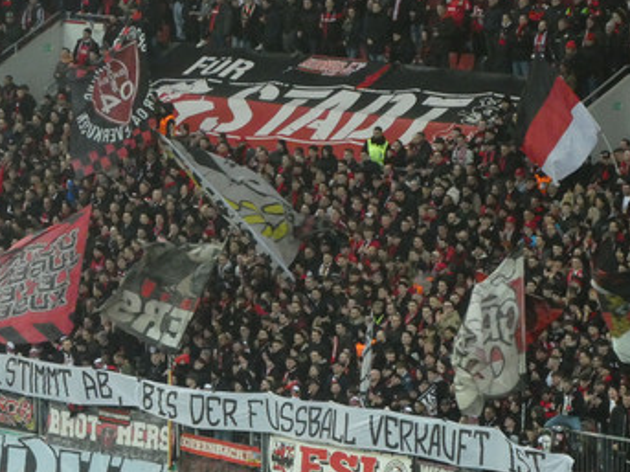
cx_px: 77
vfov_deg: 5.6
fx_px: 4858
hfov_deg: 7.4
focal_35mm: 267
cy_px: 386
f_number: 5.4
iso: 640
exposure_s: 1/80
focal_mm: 25.6
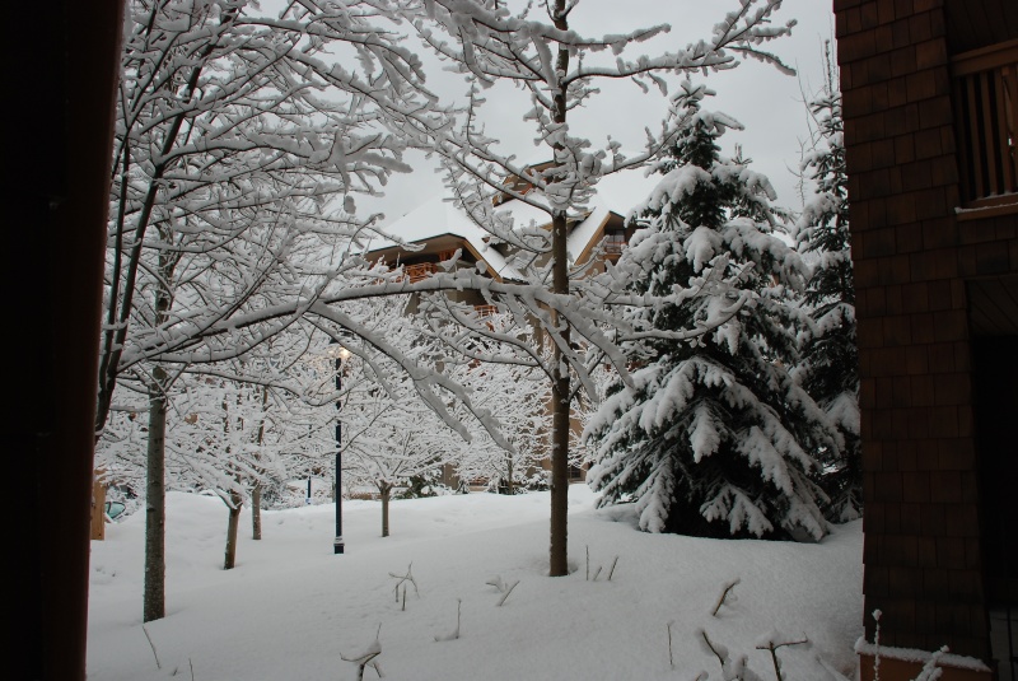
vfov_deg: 43.7
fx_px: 849
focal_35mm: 30
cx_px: 509
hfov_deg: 61.9
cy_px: 340
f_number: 7.1
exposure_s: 1/60
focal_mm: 20
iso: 200
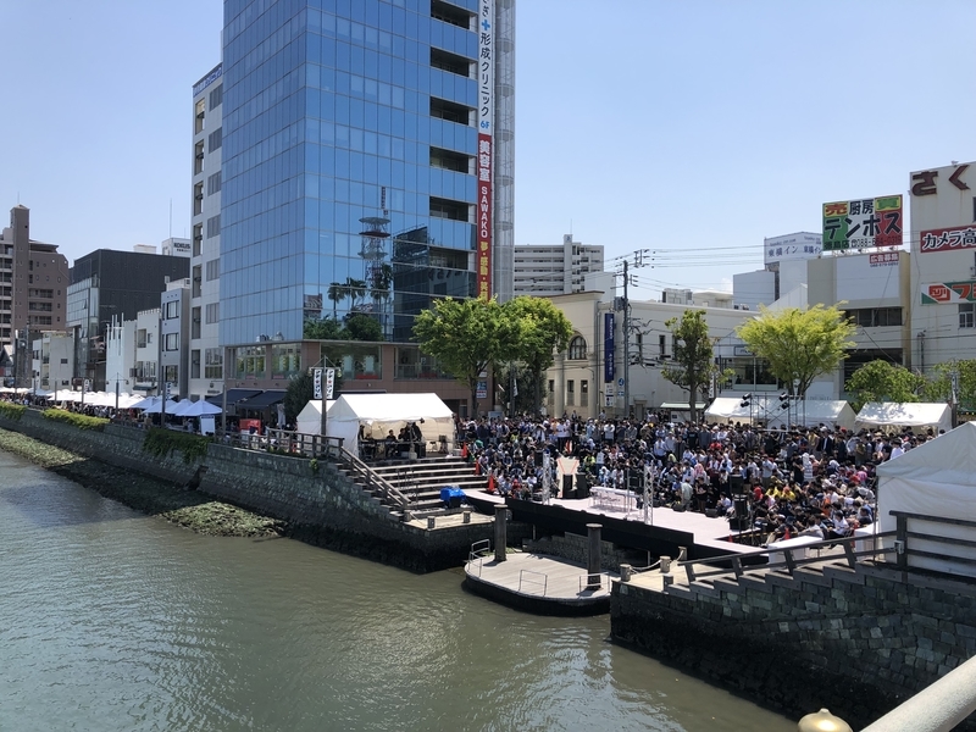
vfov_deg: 49.7
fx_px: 789
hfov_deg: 63.4
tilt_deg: +1.9
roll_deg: -0.6
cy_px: 366
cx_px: 488
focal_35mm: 28
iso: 20
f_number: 1.8
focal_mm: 3.99
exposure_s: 1/2000
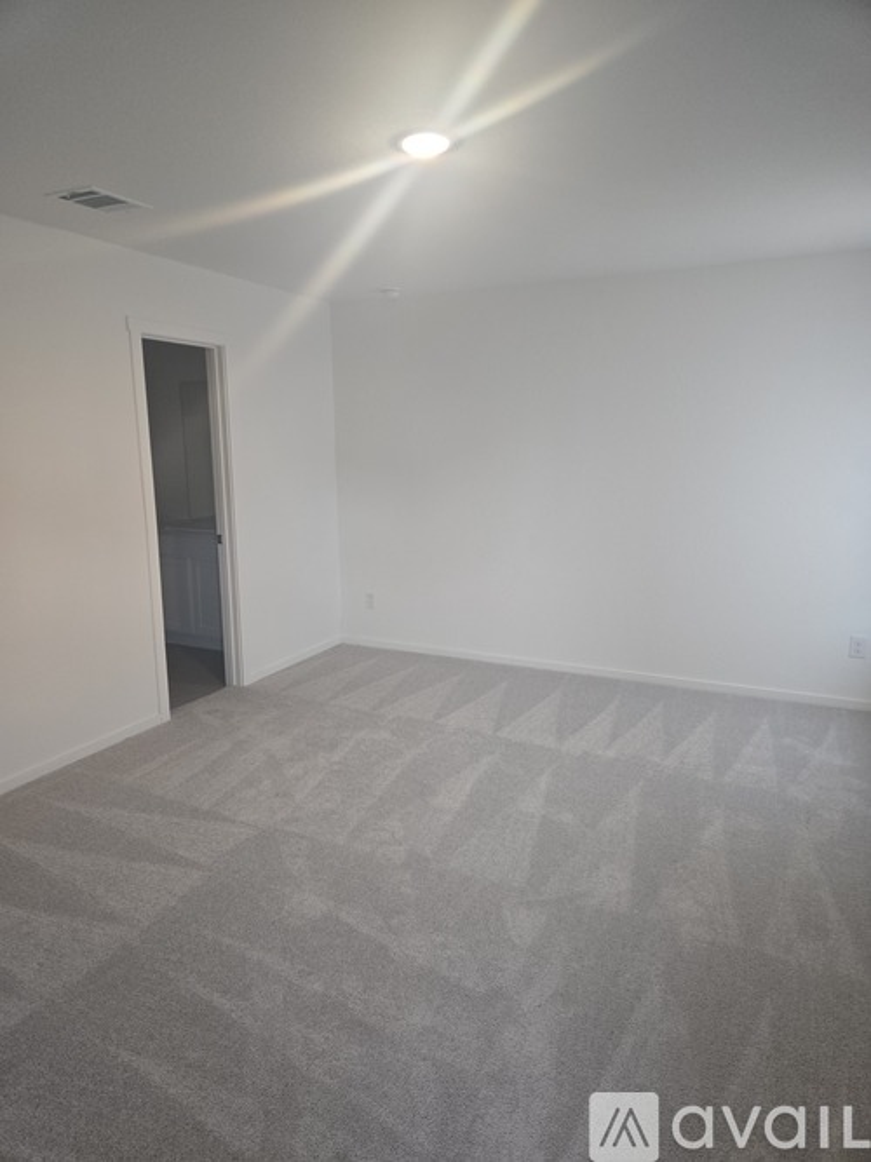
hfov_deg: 58.9
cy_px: 581
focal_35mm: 23
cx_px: 436
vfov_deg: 73.9
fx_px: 772
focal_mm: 5.4
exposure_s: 1/120
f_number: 1.8
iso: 250
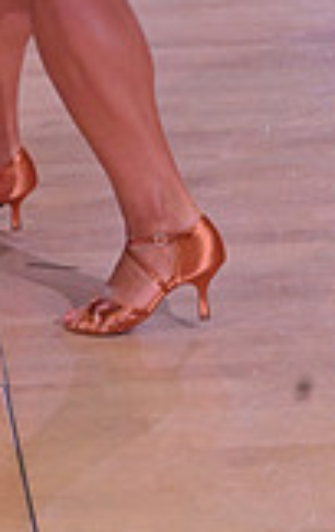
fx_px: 2645
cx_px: -136
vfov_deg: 10.9
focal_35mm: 182
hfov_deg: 7.2
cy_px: -342
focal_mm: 50
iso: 4000
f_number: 7.1
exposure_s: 1/400
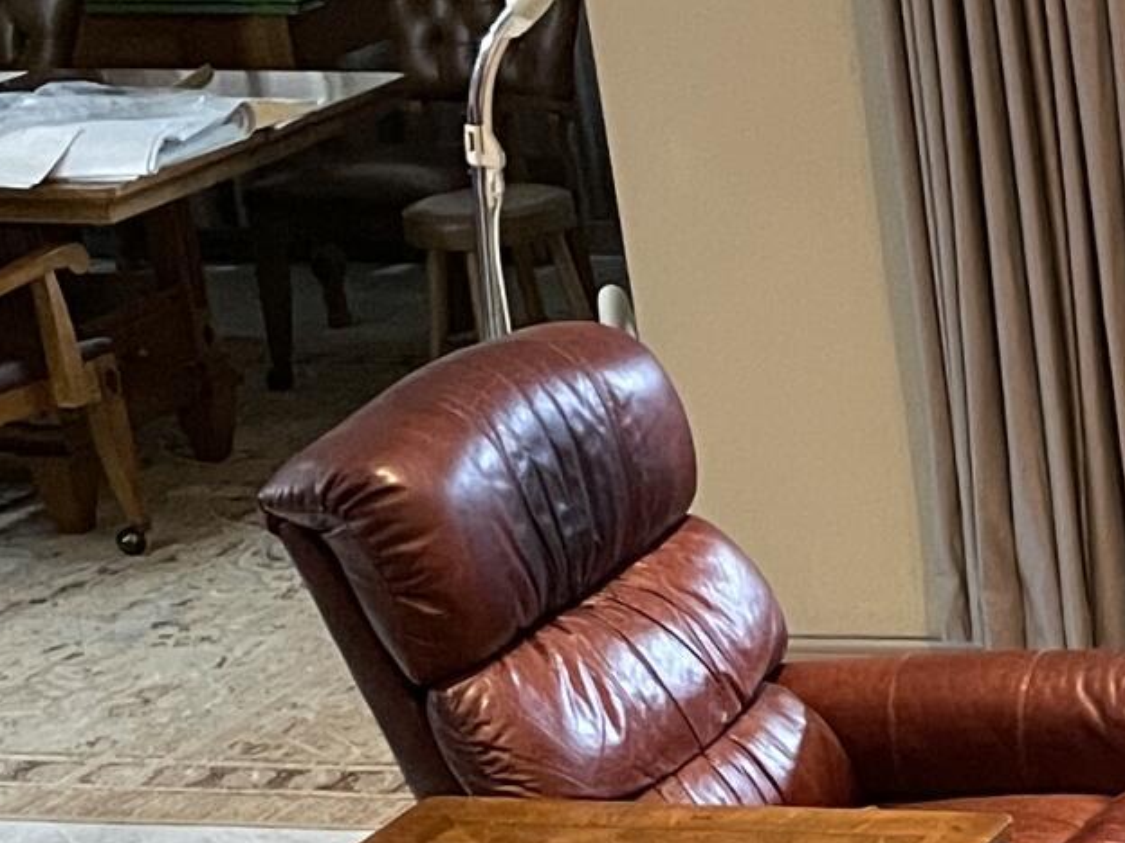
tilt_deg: -21.5
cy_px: 812
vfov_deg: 11.8
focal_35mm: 125
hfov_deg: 14.2
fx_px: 4062
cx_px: 1925
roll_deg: +2.3
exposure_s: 1/60
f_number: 1.6
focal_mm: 4.2
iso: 500
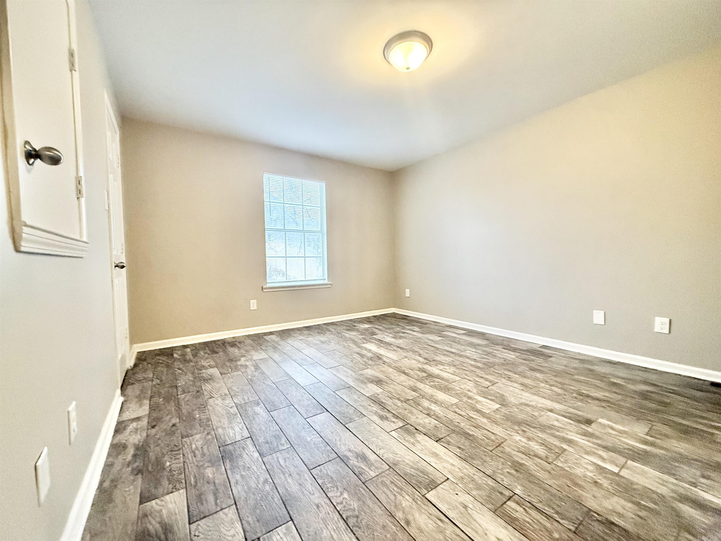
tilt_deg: -2.2
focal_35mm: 14
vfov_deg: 85.7
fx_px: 292
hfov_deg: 102.1
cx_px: 360
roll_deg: +1.2
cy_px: 270
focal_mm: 2.22
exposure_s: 1/120
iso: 640
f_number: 2.2
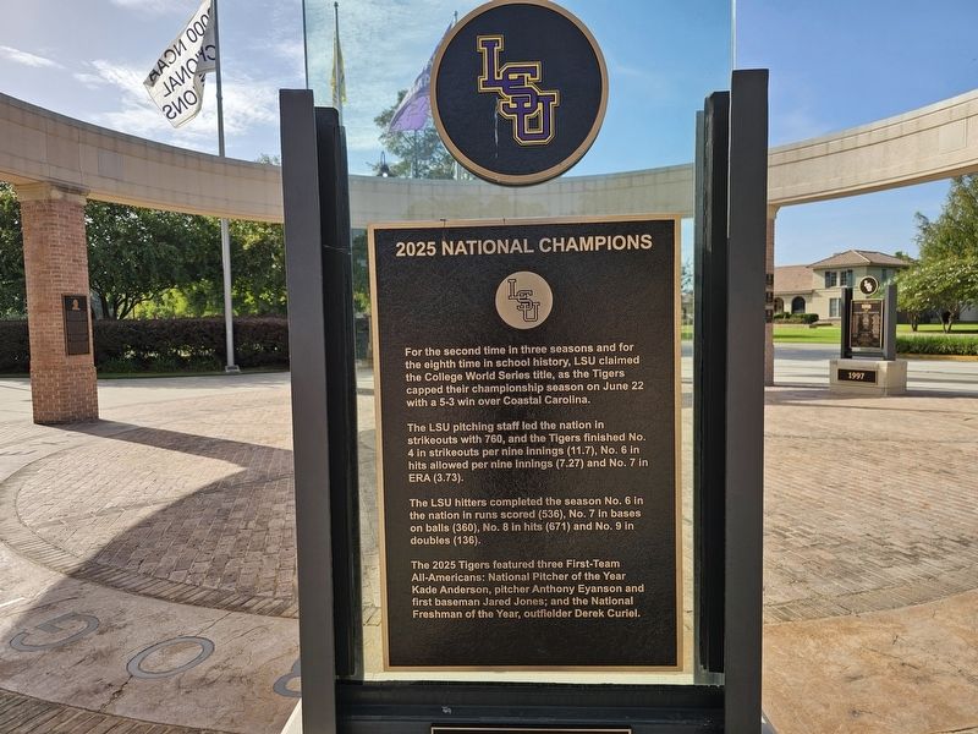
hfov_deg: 73.9
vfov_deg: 58.9
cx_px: 489
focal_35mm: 23
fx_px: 650
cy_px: 367
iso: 10
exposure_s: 1/626
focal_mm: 6.3
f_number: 1.7
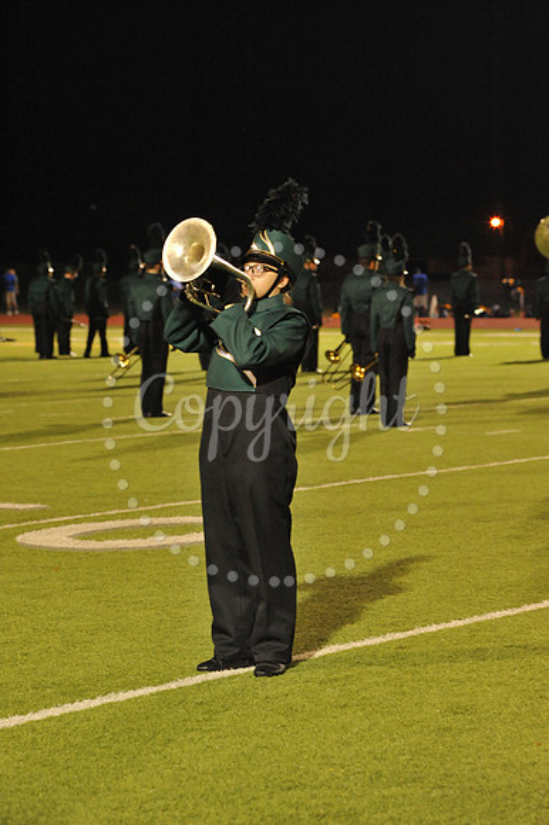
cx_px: 274
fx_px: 2405
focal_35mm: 105
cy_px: 412
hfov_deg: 13.0
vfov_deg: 19.5
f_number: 5.6
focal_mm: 105
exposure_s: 1/200
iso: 5000
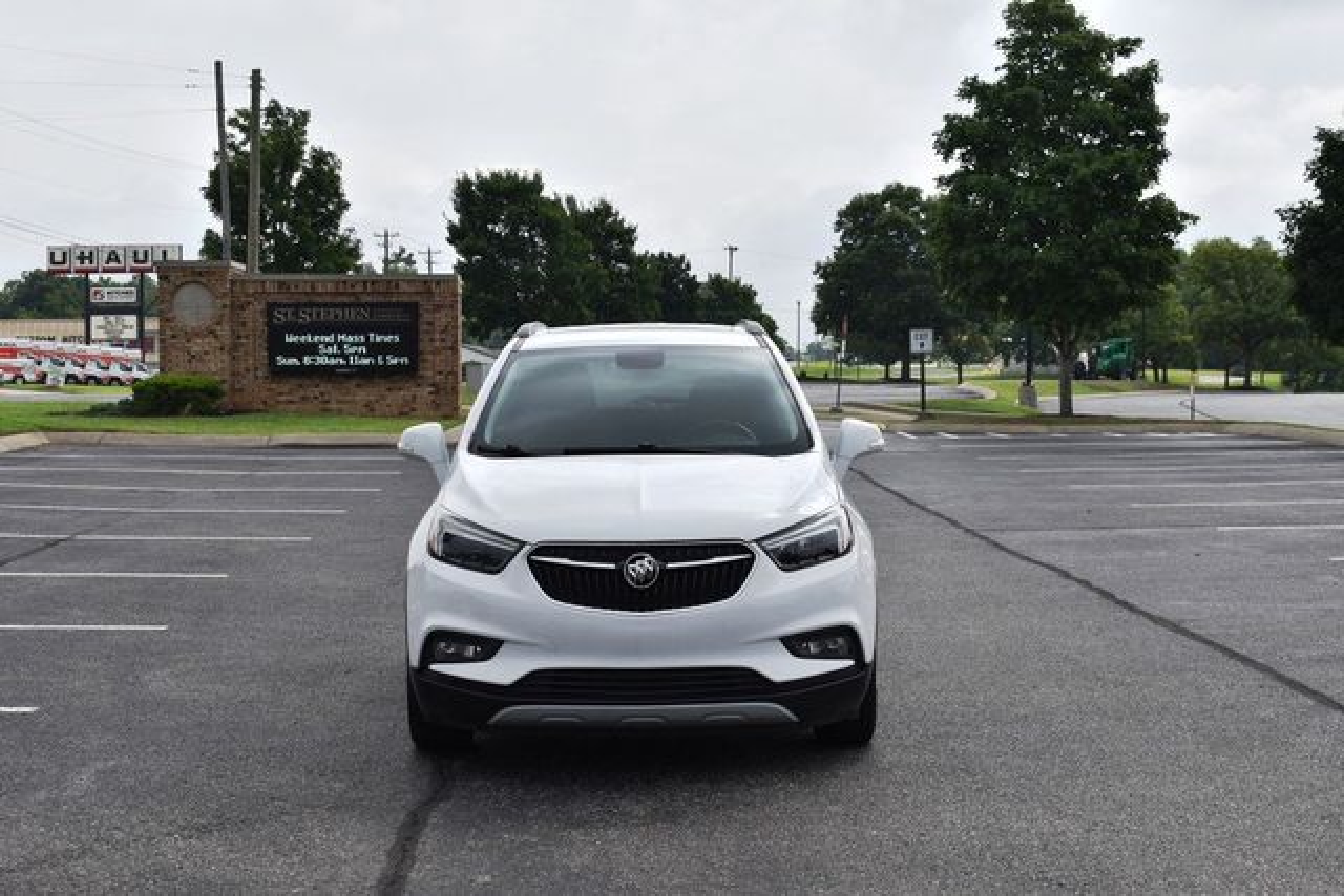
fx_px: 2128
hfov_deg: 35.0
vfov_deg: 23.8
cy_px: 448
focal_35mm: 57
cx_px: 672
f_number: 9
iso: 100
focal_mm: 38
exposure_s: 1/320
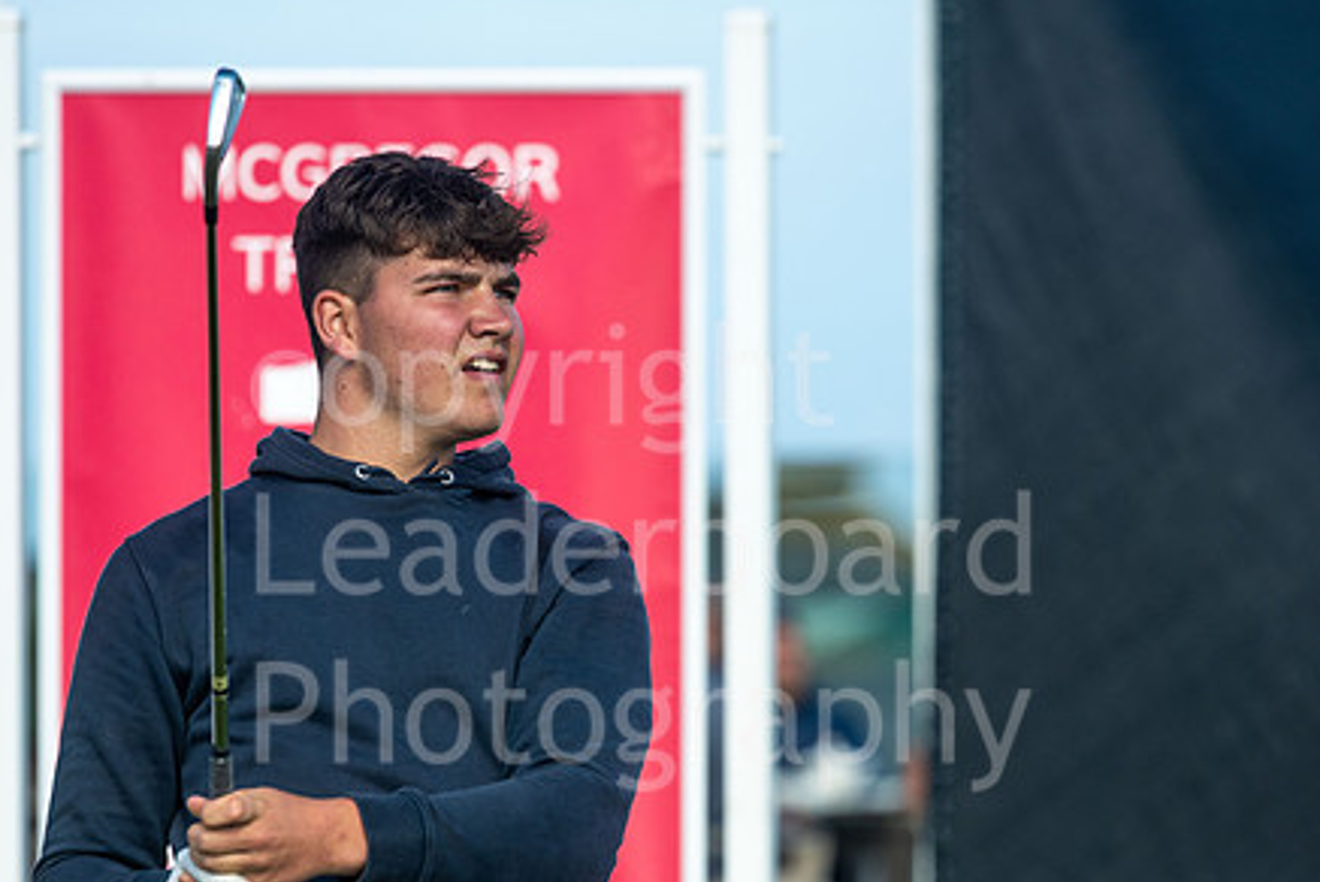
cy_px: 572
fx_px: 14602
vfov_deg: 3.5
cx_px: 646
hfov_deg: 5.2
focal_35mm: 398
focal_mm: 300
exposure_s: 1/1250
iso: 160
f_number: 5.6
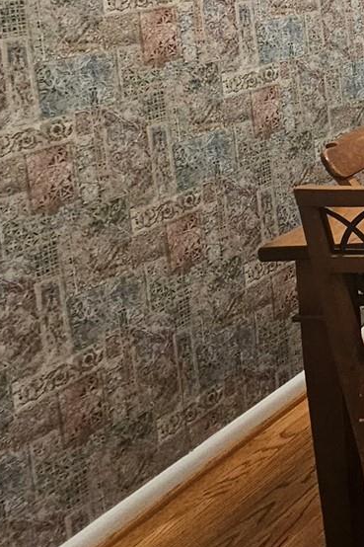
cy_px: -48
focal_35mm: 50
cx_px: 997
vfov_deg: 34.4
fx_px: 759
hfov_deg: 12.9
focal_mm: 2.2
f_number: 2.2
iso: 125
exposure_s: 1/60
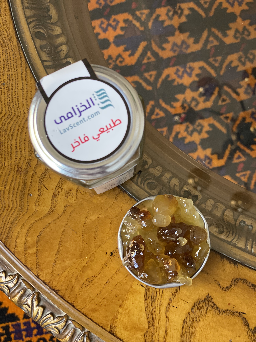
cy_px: 171
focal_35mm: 52
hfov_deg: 28.0
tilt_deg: -82.3
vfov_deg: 36.8
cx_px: 128
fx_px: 513
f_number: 2
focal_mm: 6
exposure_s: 1/40
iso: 400
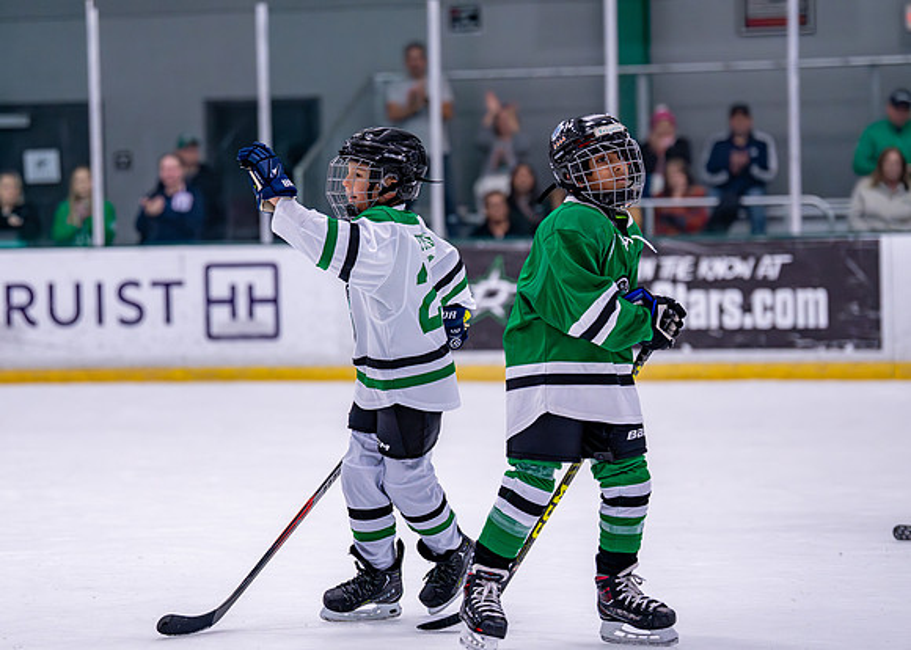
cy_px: 287
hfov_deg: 13.8
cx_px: 359
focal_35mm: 146
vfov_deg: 9.9
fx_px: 3764
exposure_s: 1/1250
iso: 2500
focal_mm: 122
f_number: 2.8
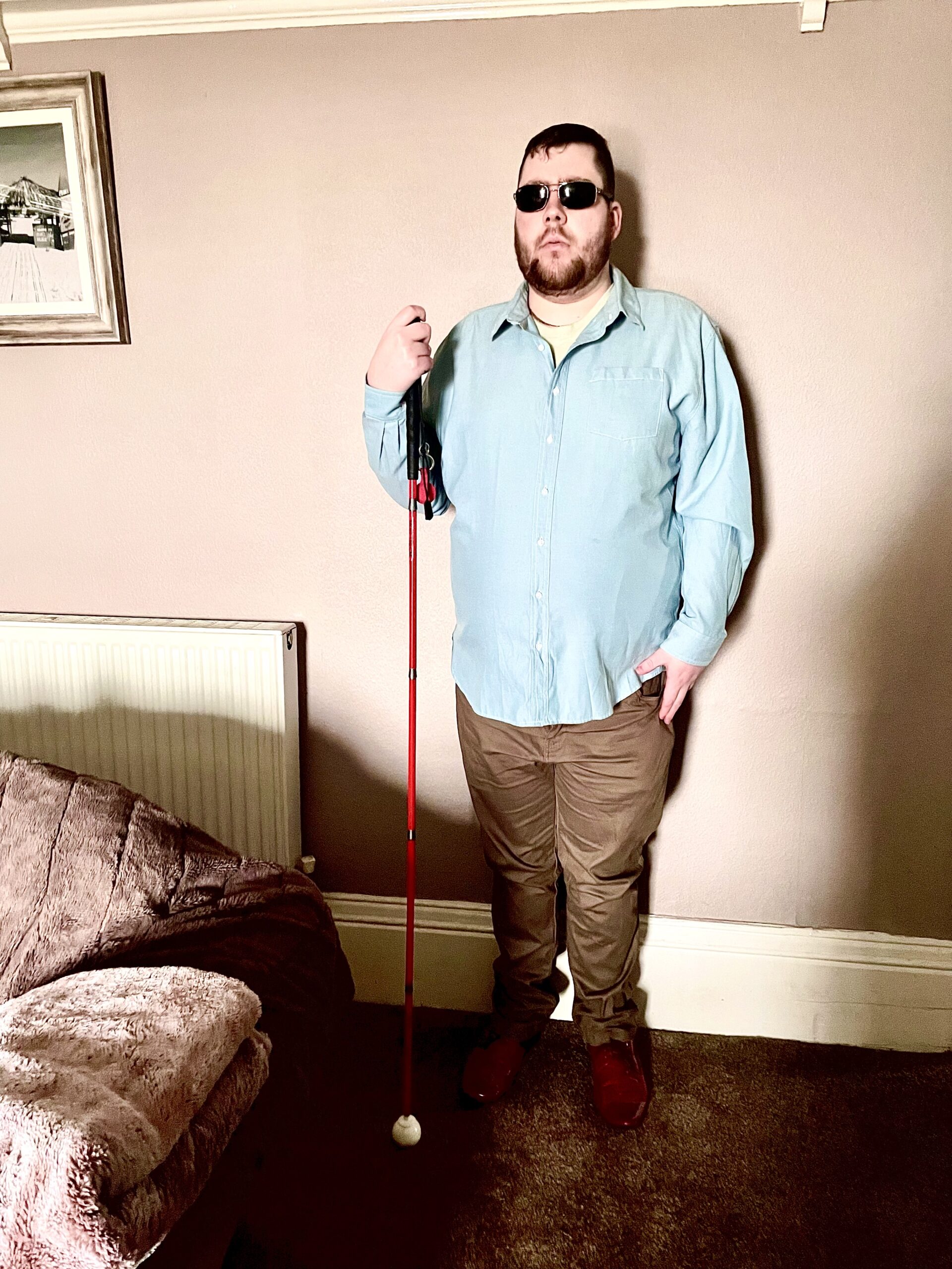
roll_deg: -0.3
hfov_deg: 53.1
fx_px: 953
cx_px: 476
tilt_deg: -13.2
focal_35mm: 26
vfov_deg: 67.3
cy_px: 634
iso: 800
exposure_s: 1/30
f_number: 1.6
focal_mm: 4.2
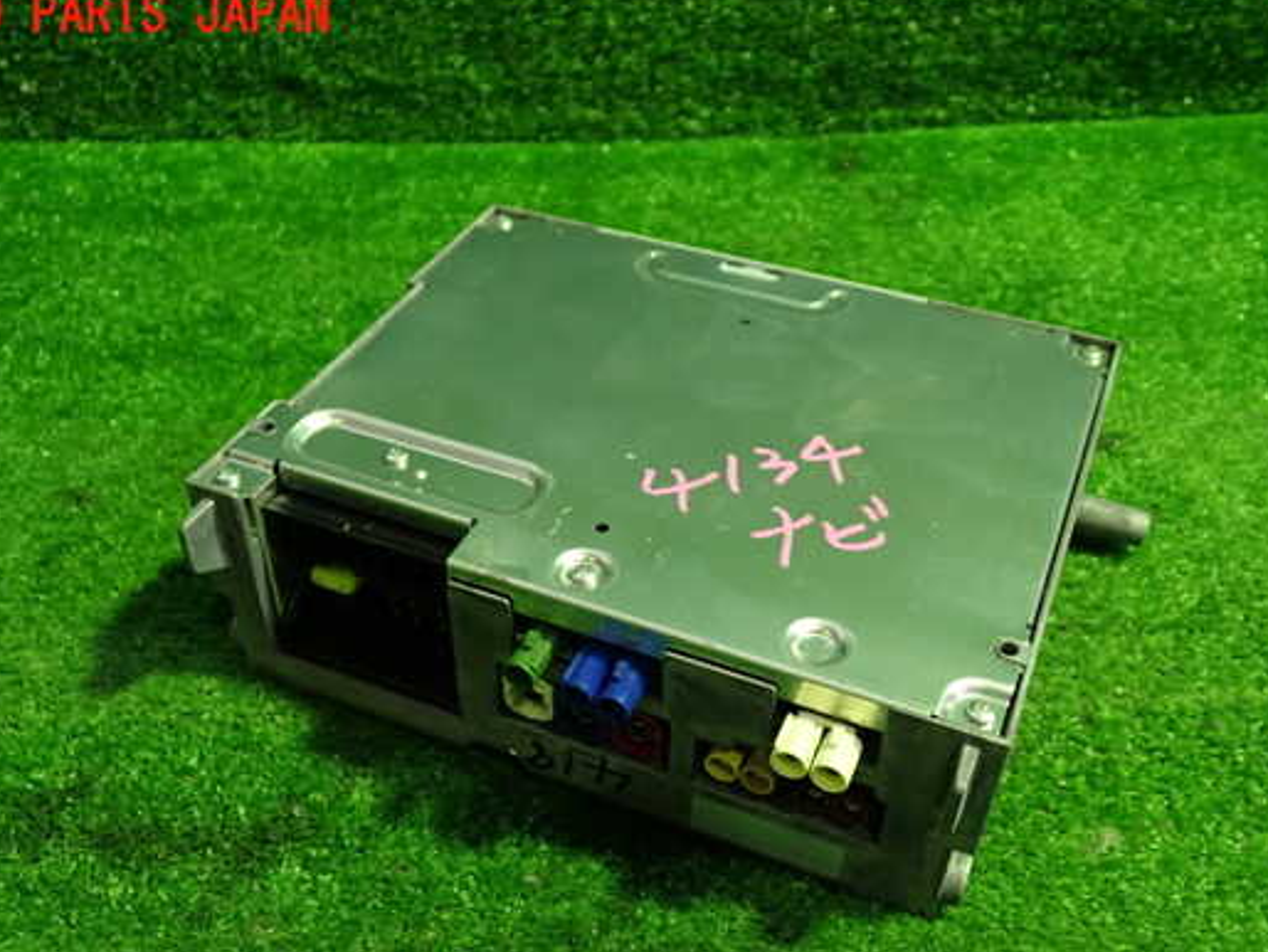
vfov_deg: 40.6
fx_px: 1283
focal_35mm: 35
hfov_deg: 52.6
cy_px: 540
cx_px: 622
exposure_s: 1/30
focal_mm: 5.4
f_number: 2.3
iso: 250
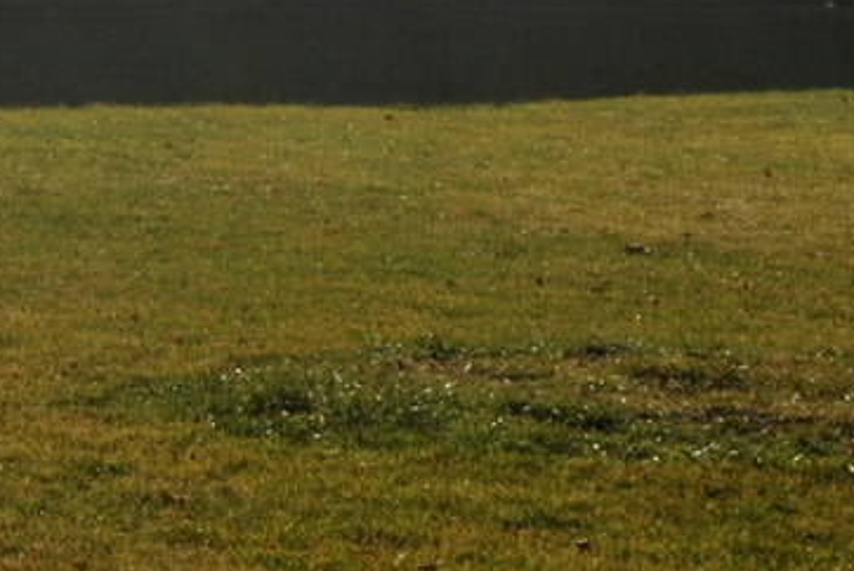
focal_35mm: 254
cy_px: -342
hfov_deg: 7.8
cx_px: -662
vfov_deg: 5.4
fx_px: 6030
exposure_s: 1/200
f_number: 14
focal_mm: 38
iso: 100
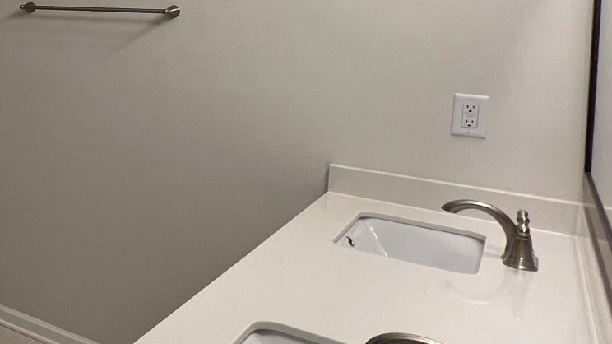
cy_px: 35
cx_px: -150
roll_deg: -2.3
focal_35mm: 39
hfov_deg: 37.0
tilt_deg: -3.6
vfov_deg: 29.2
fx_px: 633
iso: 125
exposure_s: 1/120
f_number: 1.8
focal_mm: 1.57
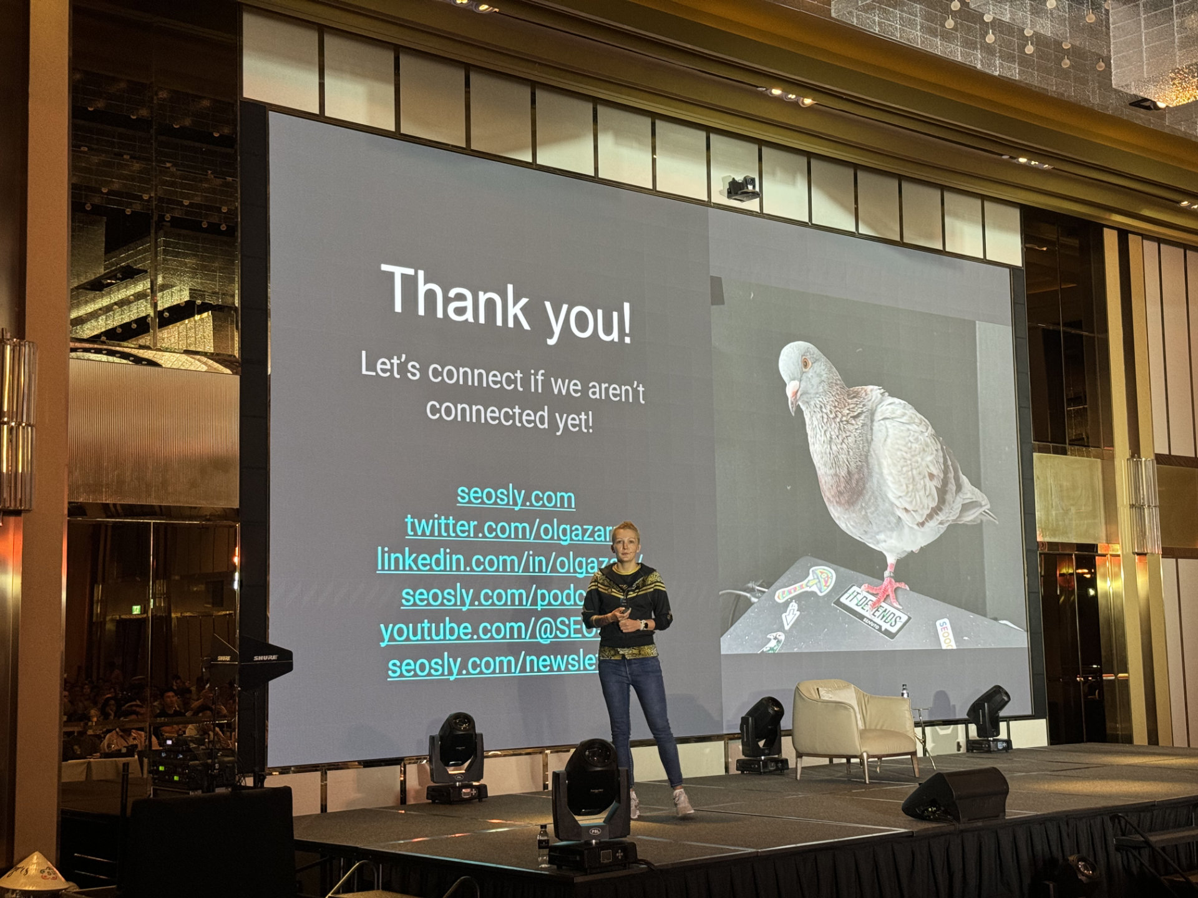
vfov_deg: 30.3
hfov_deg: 39.7
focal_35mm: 48
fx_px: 1661
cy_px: 449
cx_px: 599
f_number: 1.8
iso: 200
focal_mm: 6.8
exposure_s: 1/60
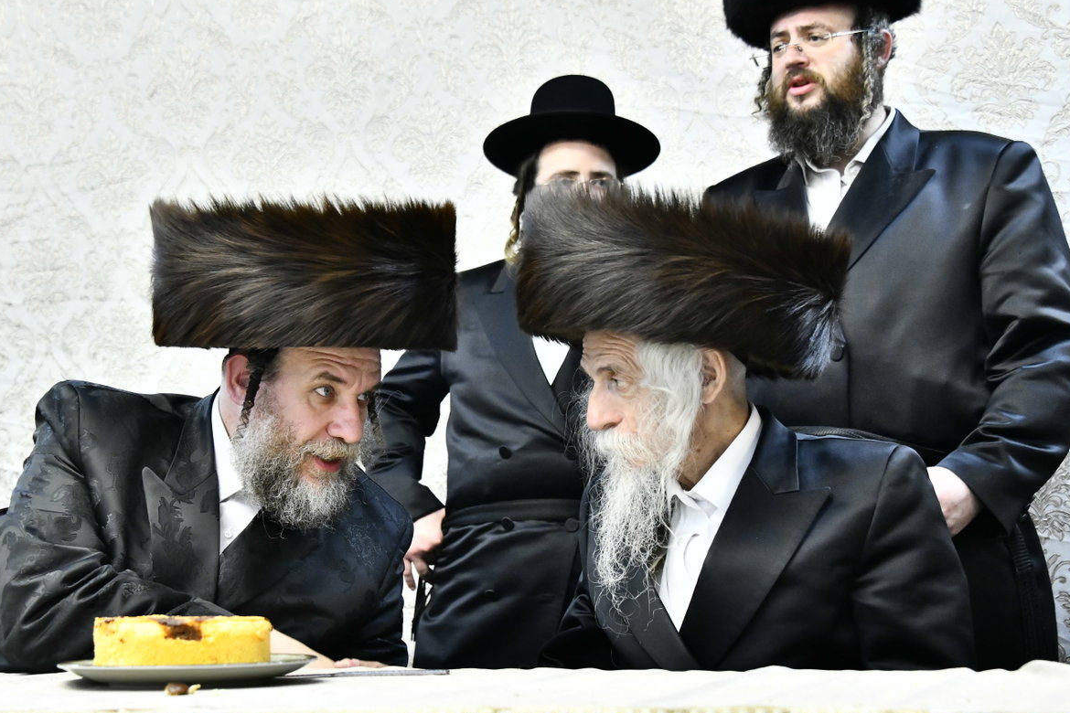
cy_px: 363
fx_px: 1991
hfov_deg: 30.0
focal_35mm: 67
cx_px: 445
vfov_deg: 20.3
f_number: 5.6
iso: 3200
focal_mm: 56
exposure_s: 1/160
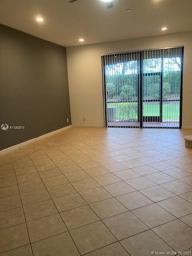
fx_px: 207
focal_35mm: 28
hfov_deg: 49.7
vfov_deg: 63.4
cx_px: 96
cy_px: 128
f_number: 1.8
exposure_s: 1/60
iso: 100
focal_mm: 3.99
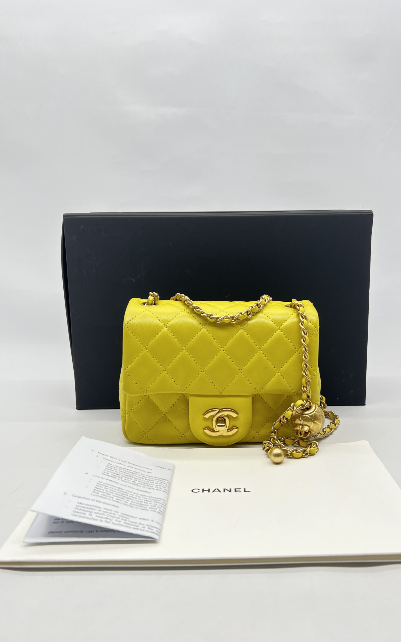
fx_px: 490
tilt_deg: -6.6
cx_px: 222
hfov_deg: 44.5
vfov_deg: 66.5
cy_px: 316
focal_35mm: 28
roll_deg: +0.6
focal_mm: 5.7
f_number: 1.5
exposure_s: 1/100
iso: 40
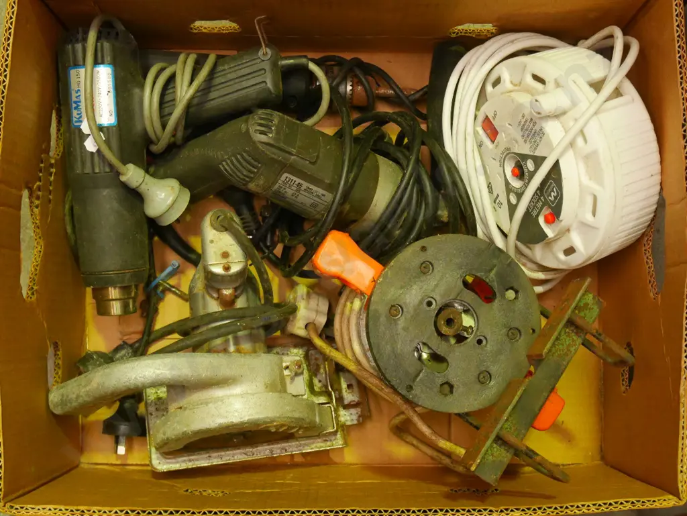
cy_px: 258
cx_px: 344
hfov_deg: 35.5
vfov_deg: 27.1
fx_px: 1072
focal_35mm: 54
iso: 3200
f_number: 5.3
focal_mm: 27
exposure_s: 1/80
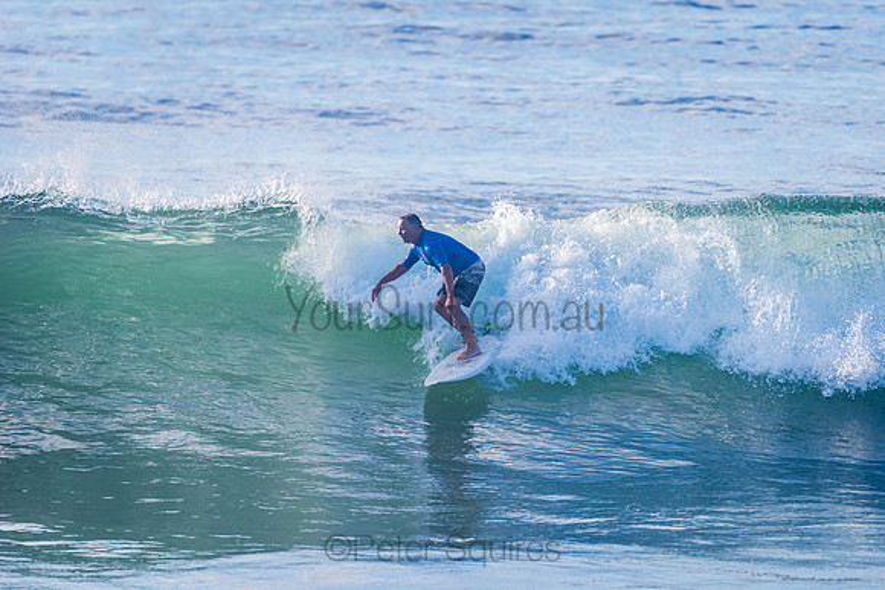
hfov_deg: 4.1
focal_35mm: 500
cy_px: 295
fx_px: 12294
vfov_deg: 2.8
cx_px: 442
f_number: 5.6
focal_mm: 500
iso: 140
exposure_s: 1/800
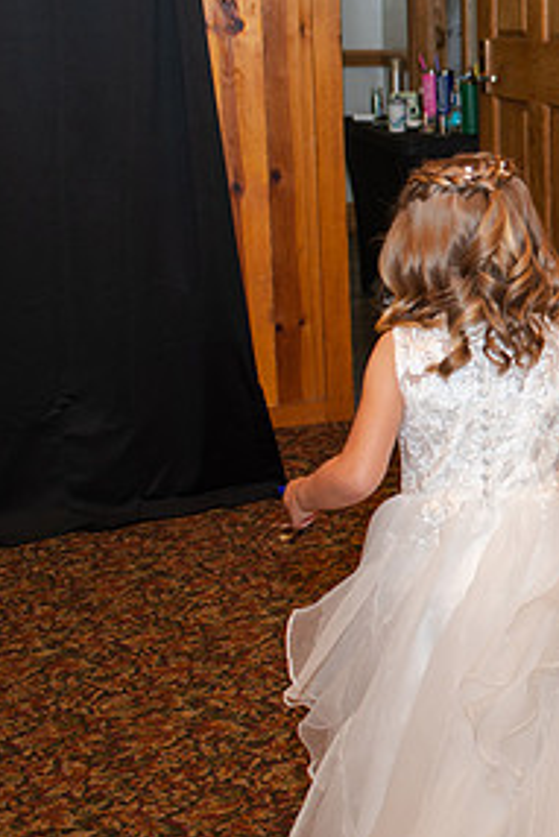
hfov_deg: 15.0
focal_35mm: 82
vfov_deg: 24.7
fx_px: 1907
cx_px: 935
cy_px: 293
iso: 800
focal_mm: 35
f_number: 3.5
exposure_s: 1/200
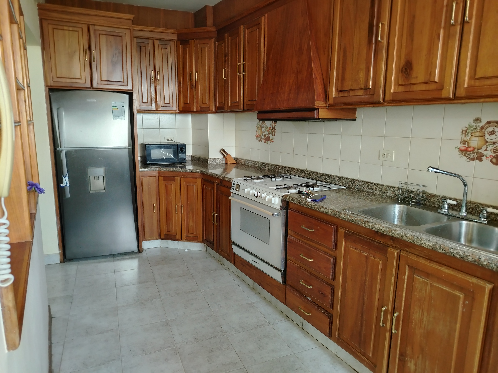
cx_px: 249
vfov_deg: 56.8
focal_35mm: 24
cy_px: 186
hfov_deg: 71.6
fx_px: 345
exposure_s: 1/50
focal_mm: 5.25
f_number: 1.75
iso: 741
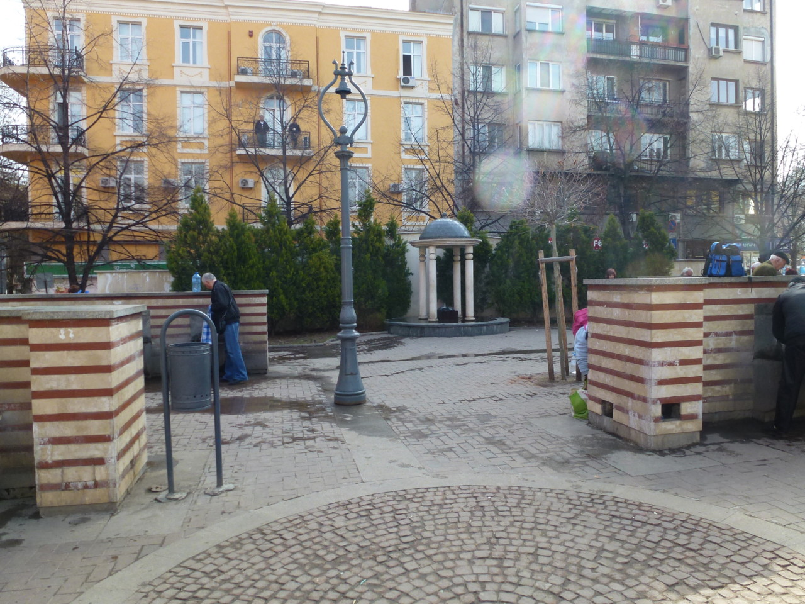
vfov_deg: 56.8
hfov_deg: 71.6
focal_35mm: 24
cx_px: 402
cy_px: 302
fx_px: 558
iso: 100
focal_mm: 4.3
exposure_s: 1/200
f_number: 4
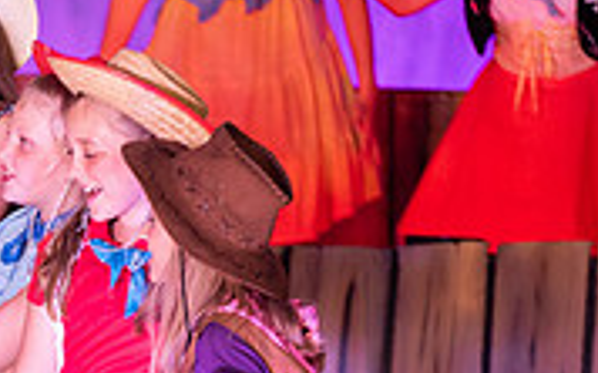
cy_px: 492
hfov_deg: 4.5
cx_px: -323
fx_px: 7574
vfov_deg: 2.8
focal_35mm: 465
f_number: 2.8
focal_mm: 140
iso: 560
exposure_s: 1/160
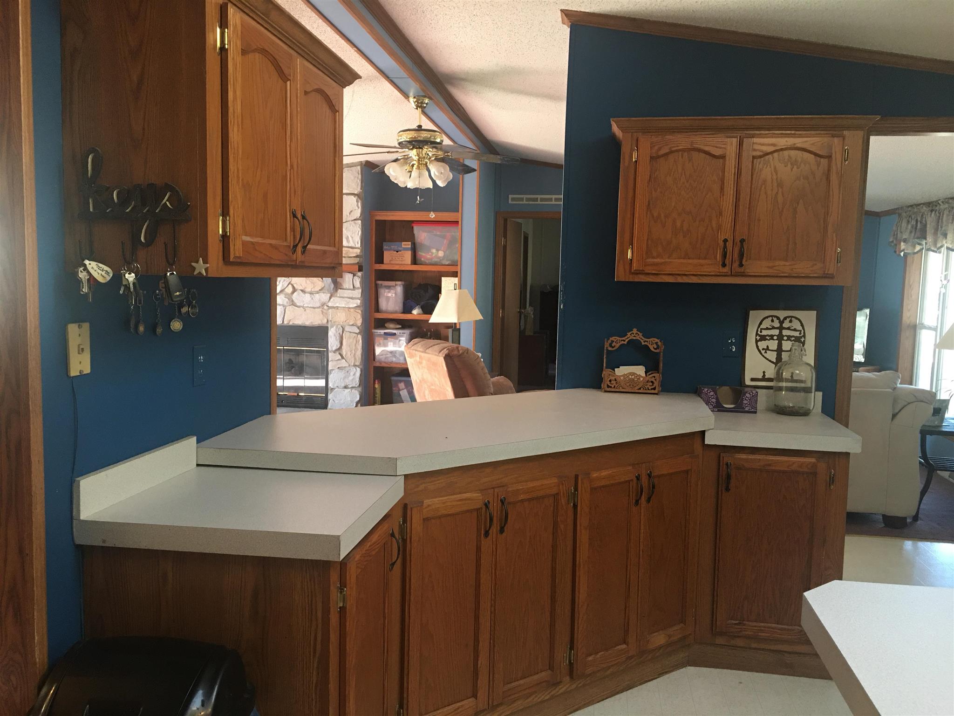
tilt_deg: -5.4
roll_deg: -1.5
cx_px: 477
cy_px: 358
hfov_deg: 61.7
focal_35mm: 29
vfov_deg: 48.2
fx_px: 799
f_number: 2.2
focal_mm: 4.15
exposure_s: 1/15
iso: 64
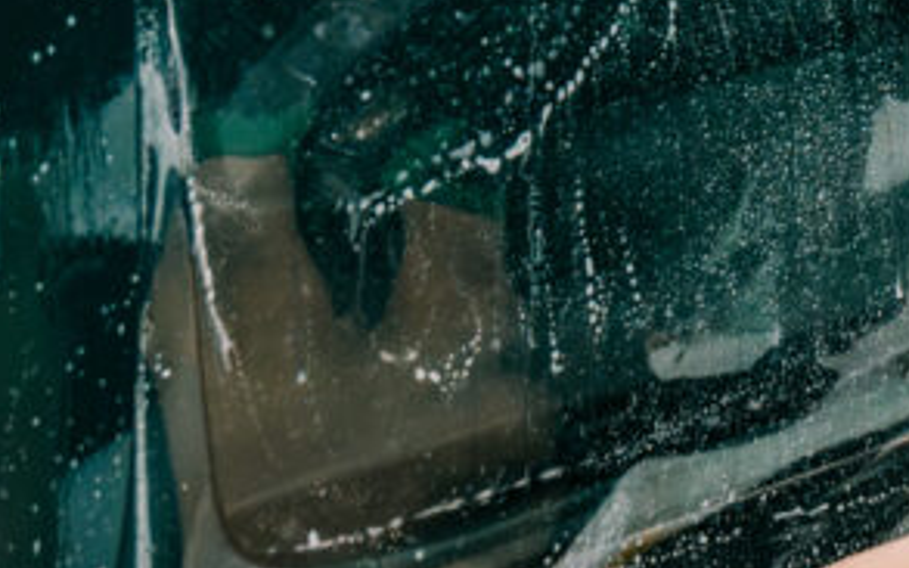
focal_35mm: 166
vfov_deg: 7.8
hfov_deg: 12.1
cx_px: 1350
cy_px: -225
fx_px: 4106
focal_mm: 31
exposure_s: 1/640
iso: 800
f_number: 4
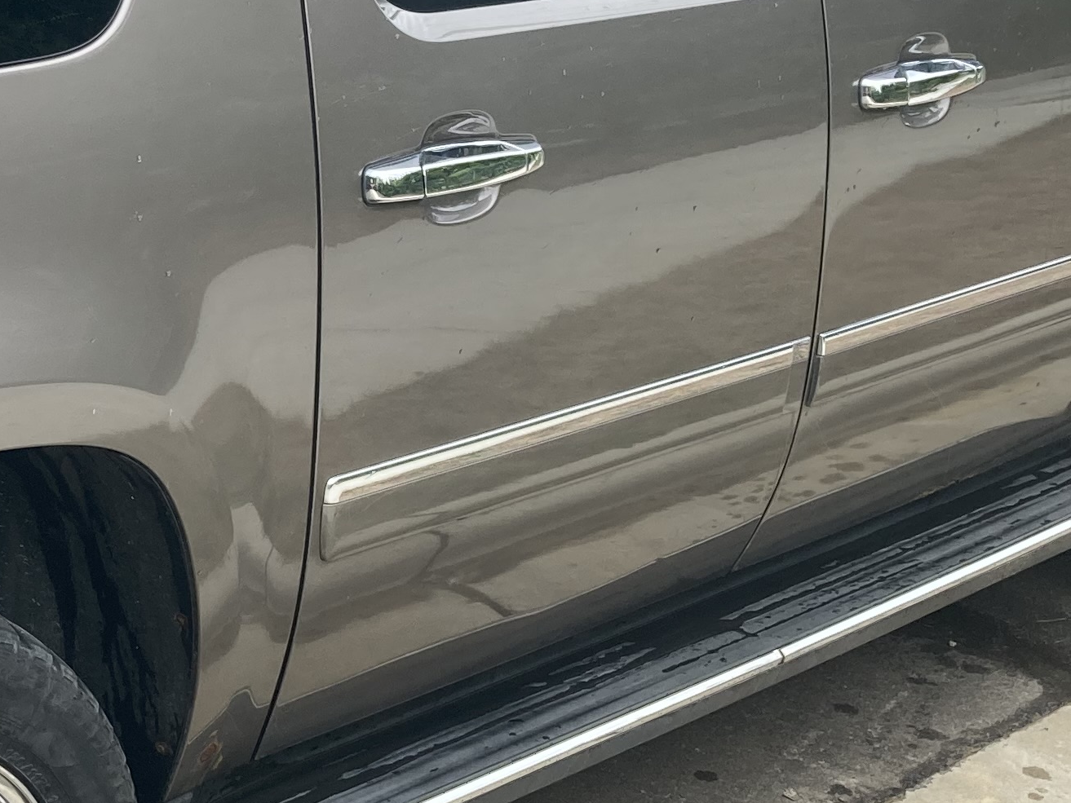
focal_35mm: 86
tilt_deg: -15.1
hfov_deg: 21.7
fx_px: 2661
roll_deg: +0.6
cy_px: 258
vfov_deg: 17.1
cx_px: -64
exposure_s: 1/121
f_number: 1.8
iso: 25
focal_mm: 3.99
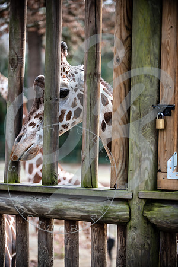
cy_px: 134
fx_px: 779
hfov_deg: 13.0
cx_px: 89
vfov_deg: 19.5
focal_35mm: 105
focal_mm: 105
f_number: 2.8
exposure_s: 1/500
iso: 200
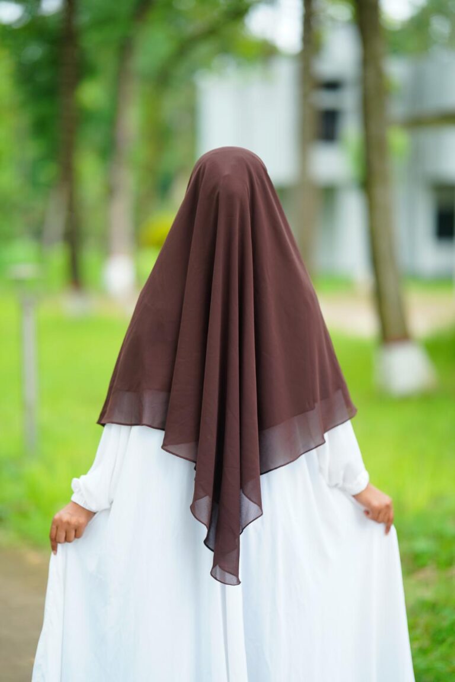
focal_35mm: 85
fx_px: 1611
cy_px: 341
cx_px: 228
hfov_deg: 16.1
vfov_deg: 23.9
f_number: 1.4
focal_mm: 85
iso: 100
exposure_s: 1/200
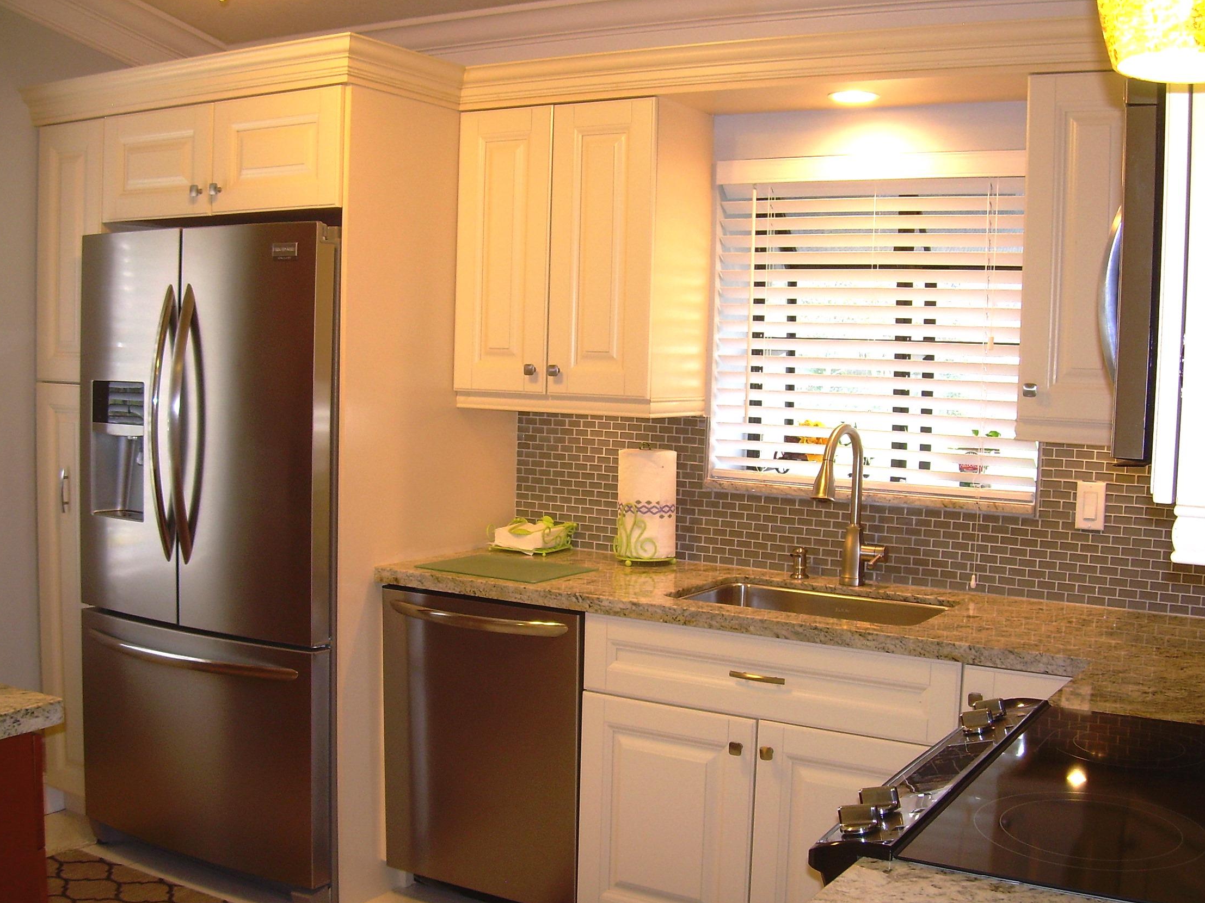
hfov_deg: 47.9
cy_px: 459
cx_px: 595
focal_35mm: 39
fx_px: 1357
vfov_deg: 36.8
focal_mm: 6.3
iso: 50
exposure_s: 1/30
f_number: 2.8
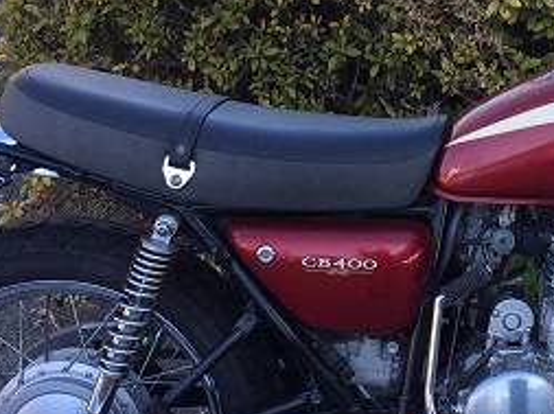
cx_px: 515
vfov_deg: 18.2
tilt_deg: -22.8
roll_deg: -0.8
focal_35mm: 81
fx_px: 1294
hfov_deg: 23.4
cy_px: 185
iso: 32
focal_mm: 4.15
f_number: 2.2
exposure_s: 1/175
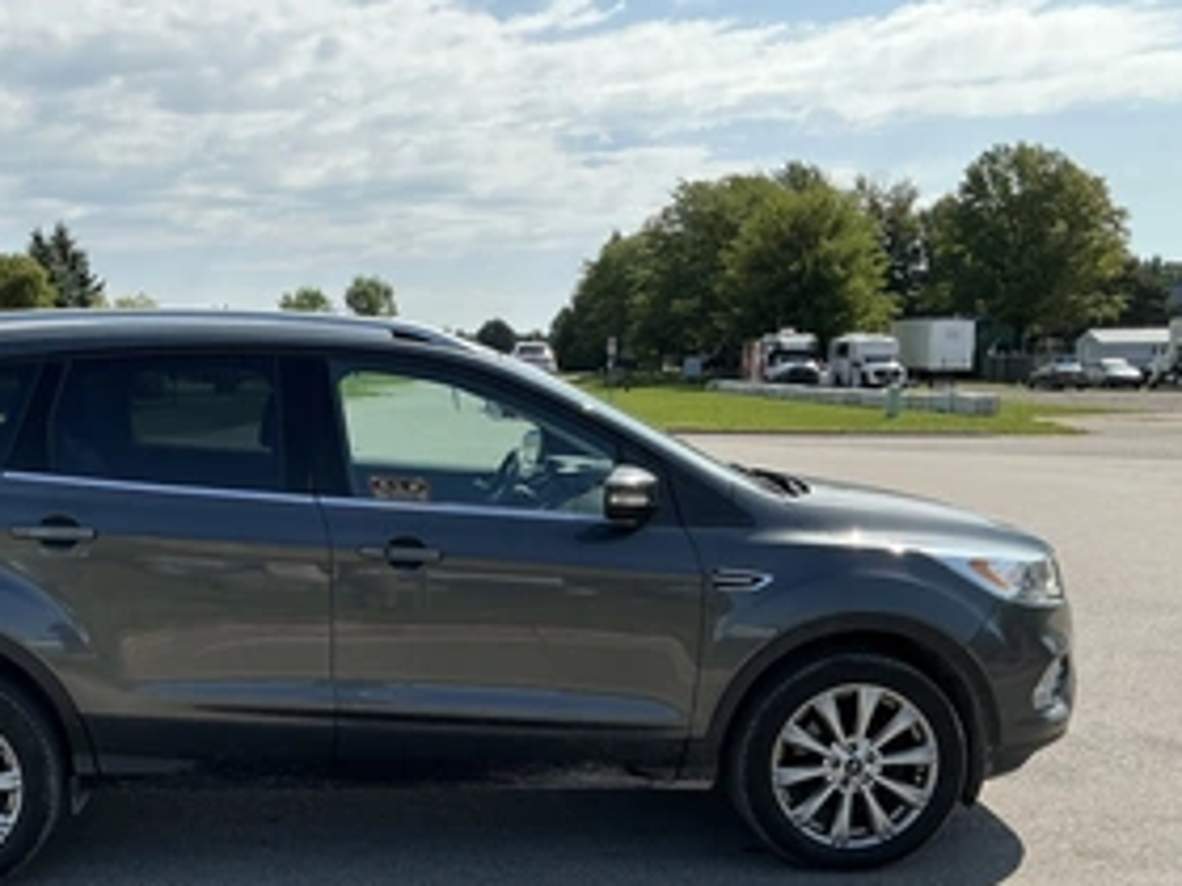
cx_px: 397
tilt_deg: -8.1
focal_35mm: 40
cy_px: 582
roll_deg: +2.3
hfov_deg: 46.1
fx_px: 1366
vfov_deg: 35.6
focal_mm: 3
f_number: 1.8
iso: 25
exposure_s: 1/2058
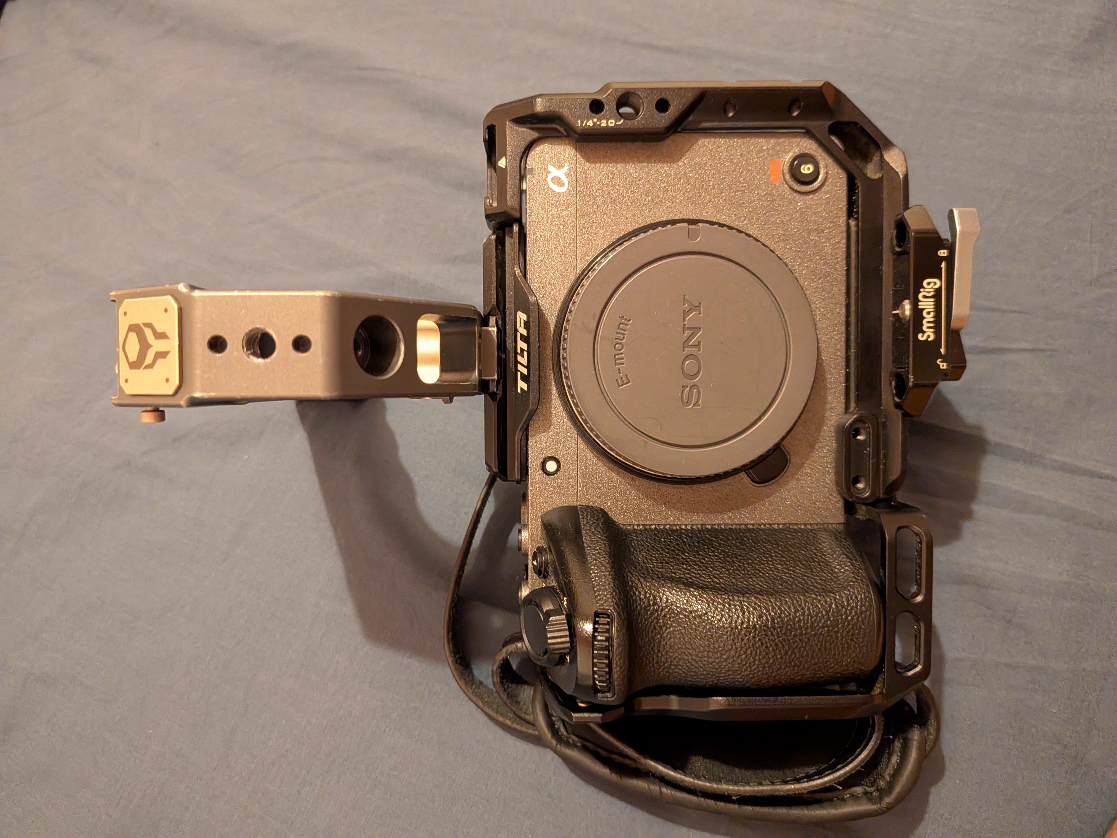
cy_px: 419
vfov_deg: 56.8
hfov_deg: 71.6
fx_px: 774
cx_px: 558
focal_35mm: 24
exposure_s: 1/16.7
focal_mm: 4.53
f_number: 1.7
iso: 2190
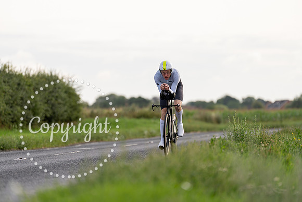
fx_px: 1678
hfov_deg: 10.3
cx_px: 151
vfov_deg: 6.9
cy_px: 101
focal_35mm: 200
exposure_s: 1/1000
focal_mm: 200
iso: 100
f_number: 3.2
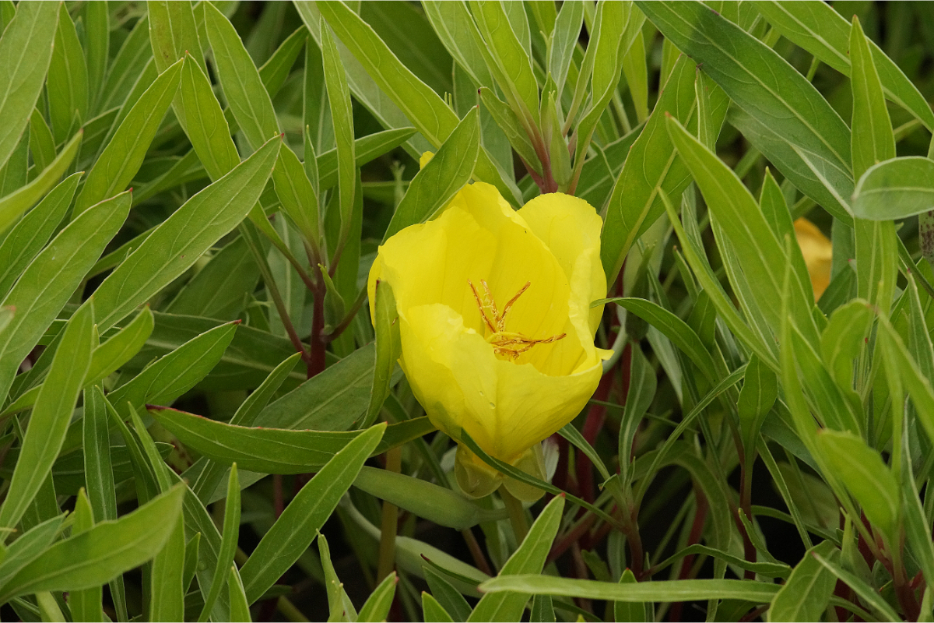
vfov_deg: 9.1
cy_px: 312
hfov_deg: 13.7
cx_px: 467
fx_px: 3891
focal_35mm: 150
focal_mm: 100
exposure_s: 1/160
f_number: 9
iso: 1000
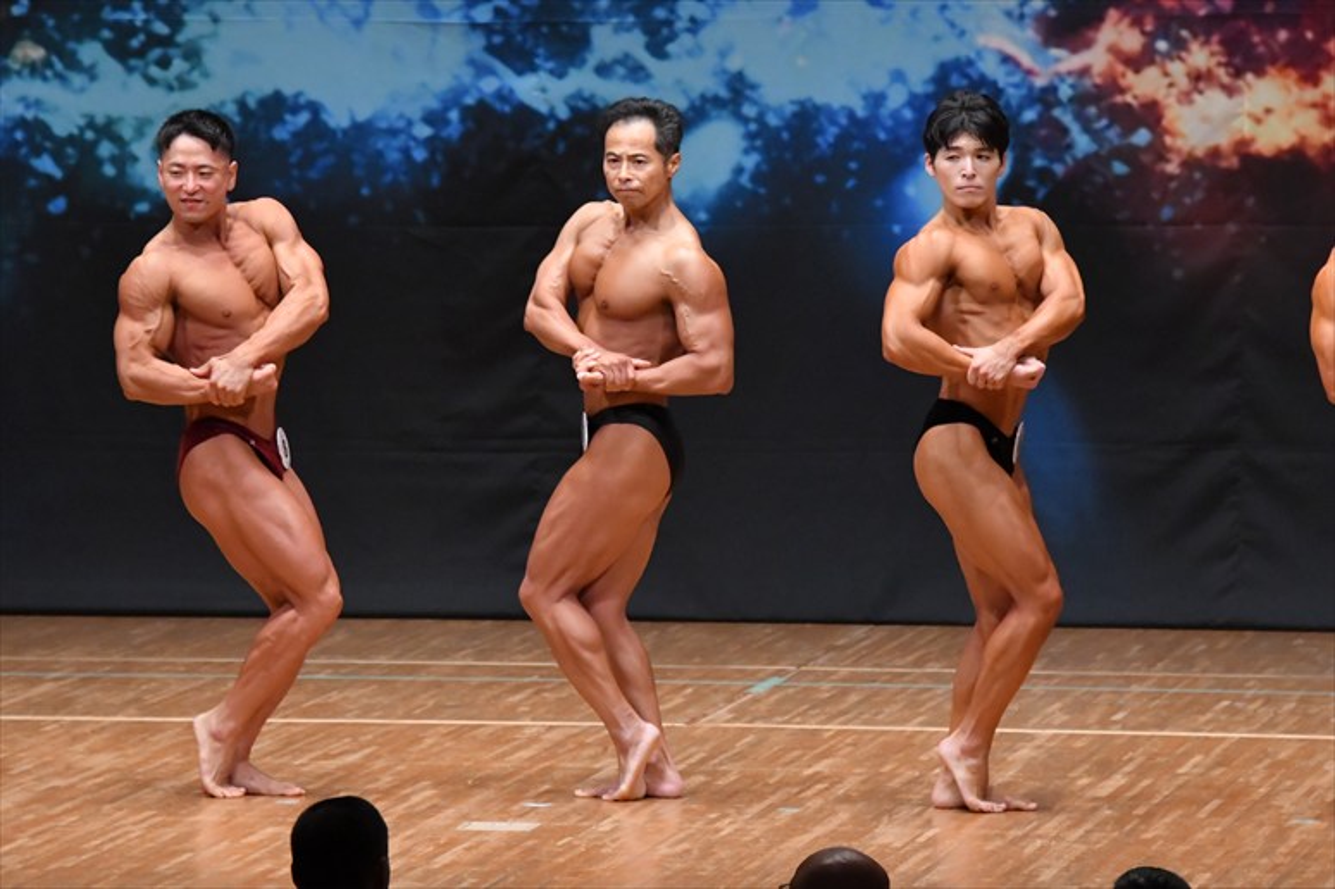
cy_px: 444
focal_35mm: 270
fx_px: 10008
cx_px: 668
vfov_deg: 5.1
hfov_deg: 7.6
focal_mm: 180
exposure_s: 1/400
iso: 6400
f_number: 5.6
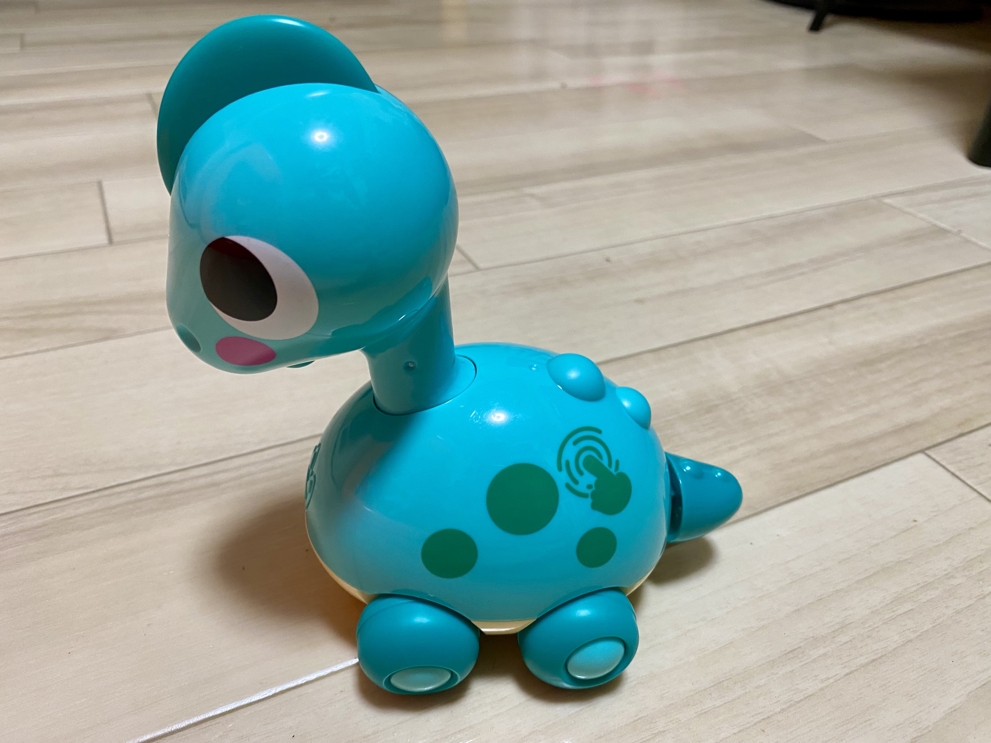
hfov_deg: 67.3
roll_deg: -2.0
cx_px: 496
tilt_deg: -35.8
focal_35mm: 26
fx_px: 744
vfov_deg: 53.1
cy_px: 372
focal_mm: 4.25
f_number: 1.8
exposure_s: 1/50
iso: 125
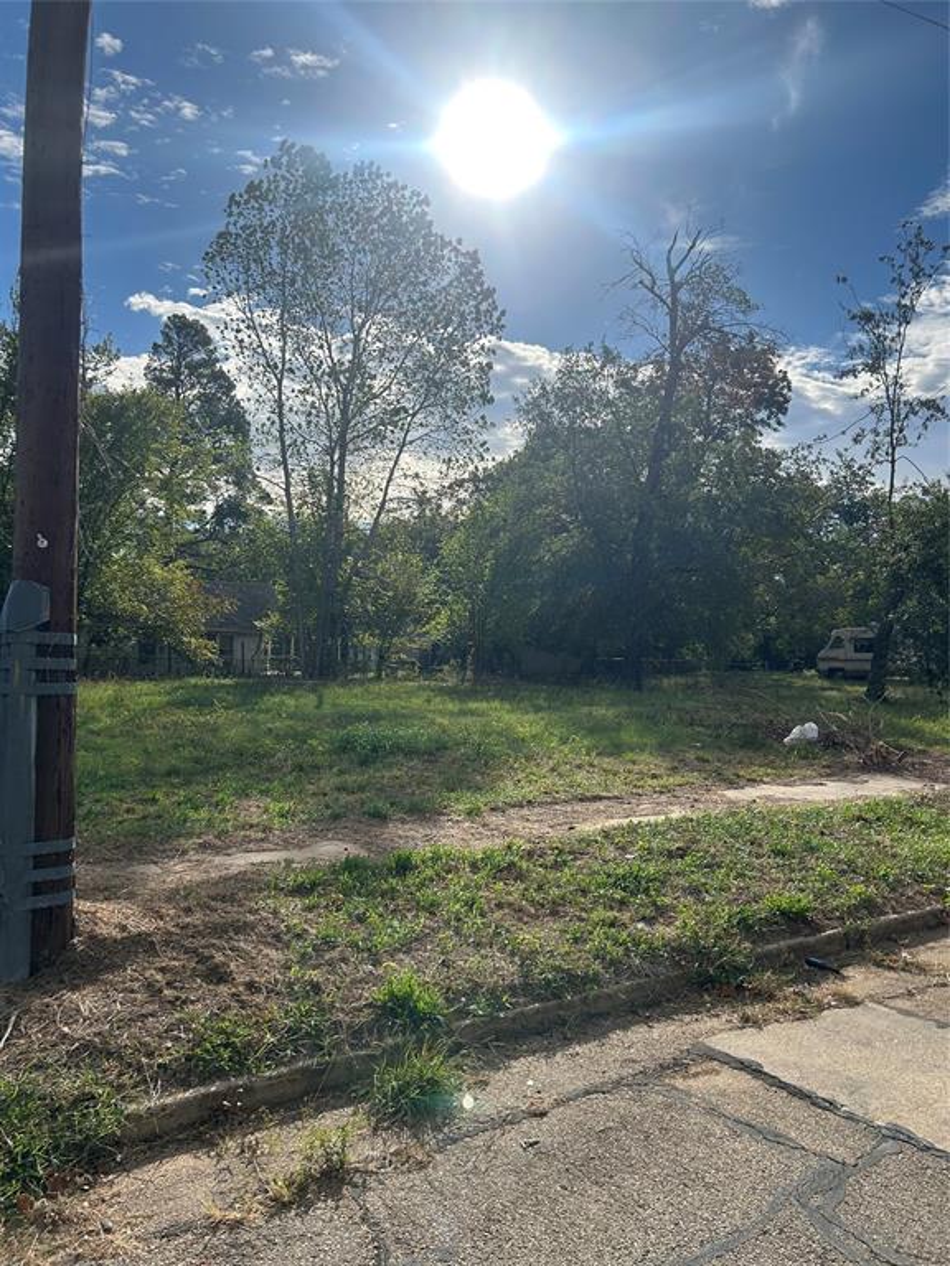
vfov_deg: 67.3
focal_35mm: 26
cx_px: 475
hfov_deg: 53.1
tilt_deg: -0.3
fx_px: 951
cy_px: 633
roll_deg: -1.1
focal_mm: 5.7
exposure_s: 1/8696
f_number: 1.5
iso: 50
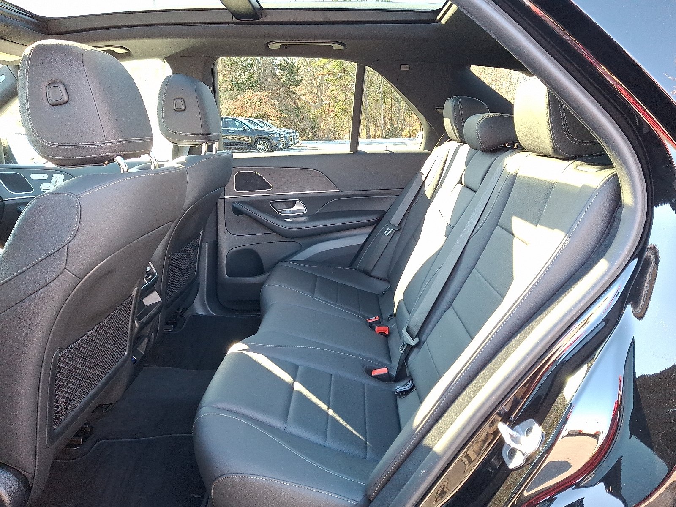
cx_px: 338
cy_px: 254
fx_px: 488
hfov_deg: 69.4
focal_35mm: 25
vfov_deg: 54.9
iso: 217
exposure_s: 1/120
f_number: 1.8
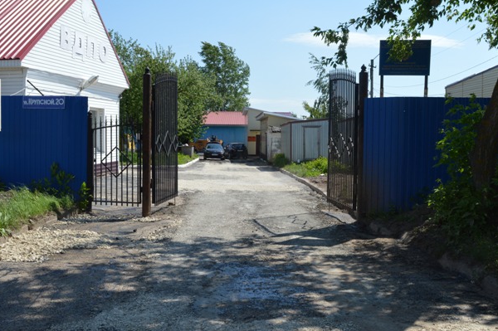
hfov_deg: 53.2
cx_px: 242
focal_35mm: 36
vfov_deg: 36.8
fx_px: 498
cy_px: 153
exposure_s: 1/400
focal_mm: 18
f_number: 10
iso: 200
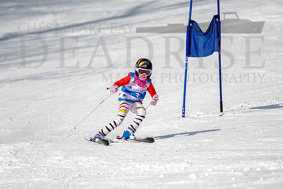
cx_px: 146
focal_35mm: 606
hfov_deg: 3.4
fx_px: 4763
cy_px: 93
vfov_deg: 2.3
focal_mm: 300
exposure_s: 1/6400
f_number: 2.8
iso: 100
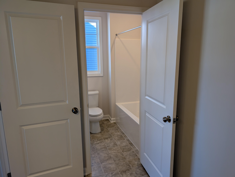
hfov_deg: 71.5
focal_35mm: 24
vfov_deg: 56.9
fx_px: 163
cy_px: 88
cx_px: 118
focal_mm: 6.9
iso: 23
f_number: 1.68
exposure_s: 1/60
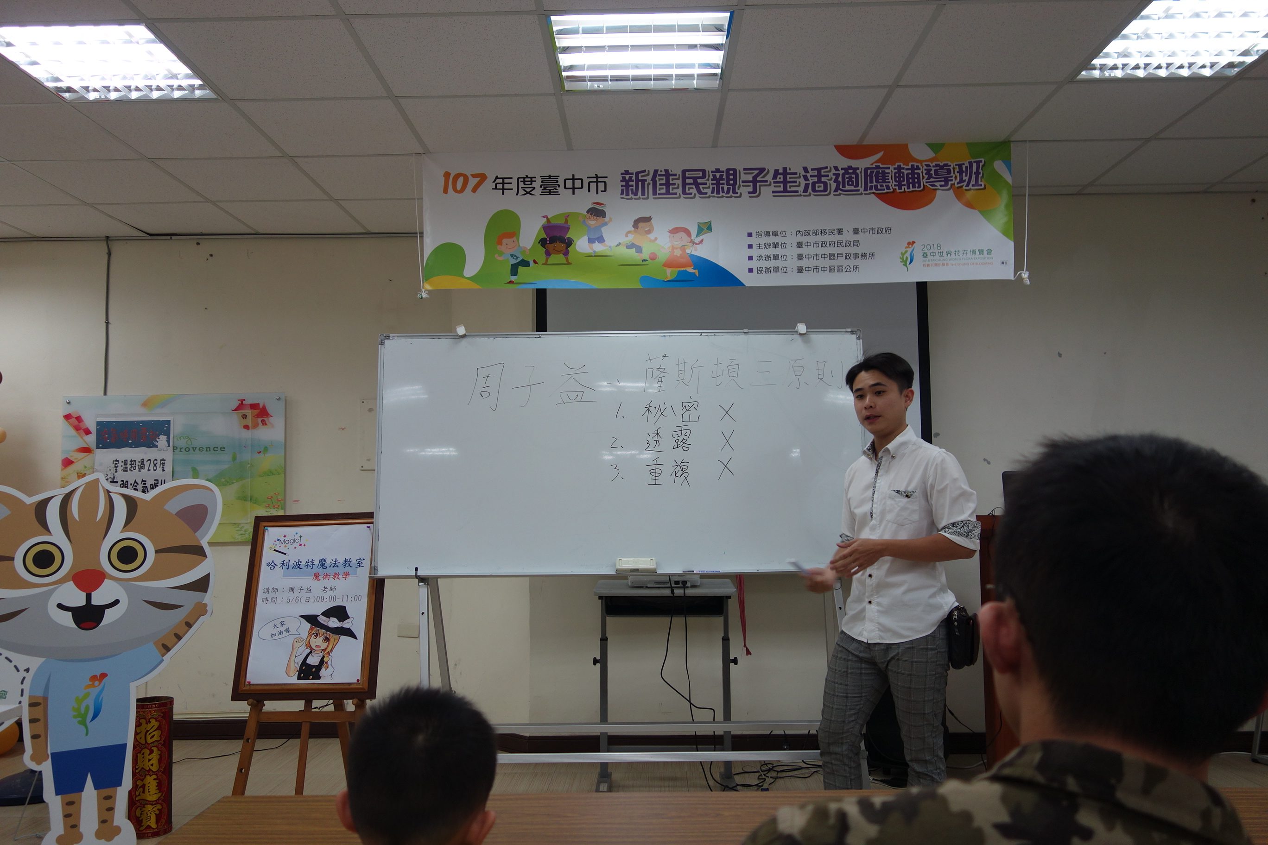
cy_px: 422
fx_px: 986
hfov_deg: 65.5
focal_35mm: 28
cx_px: 634
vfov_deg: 46.4
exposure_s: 1/80
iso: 125
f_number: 2
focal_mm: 10.4
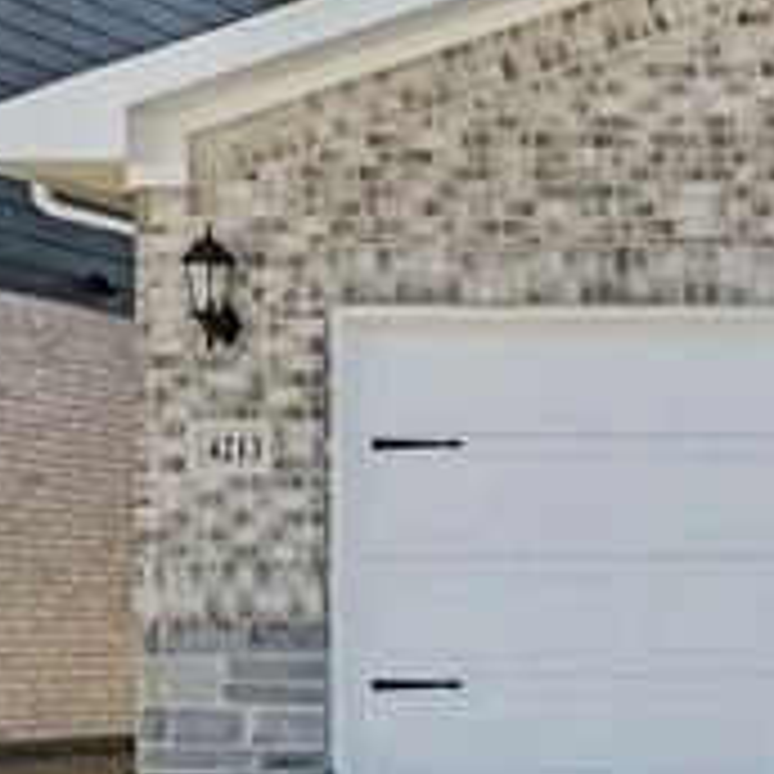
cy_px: 133
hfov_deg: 14.3
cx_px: 1656
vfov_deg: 17.9
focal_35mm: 96
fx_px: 2429
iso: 400
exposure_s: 1/1250
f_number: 8
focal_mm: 19
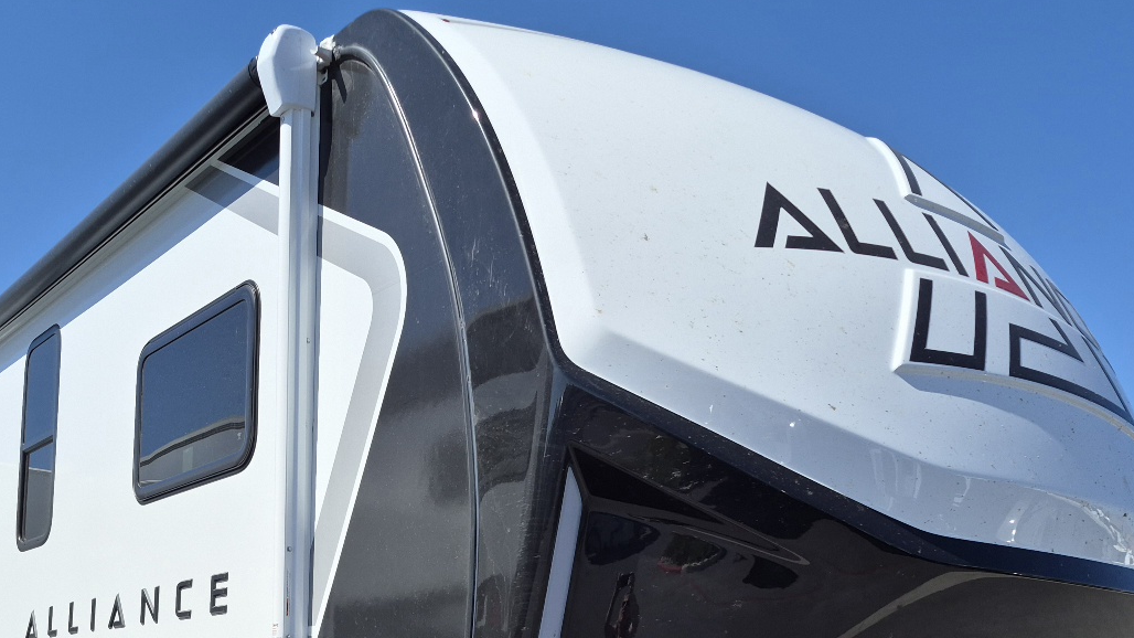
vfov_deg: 29.0
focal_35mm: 39
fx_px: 1173
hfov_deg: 51.3
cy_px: 594
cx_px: 452
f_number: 1.8
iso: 80
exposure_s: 1/10000
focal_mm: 5.4
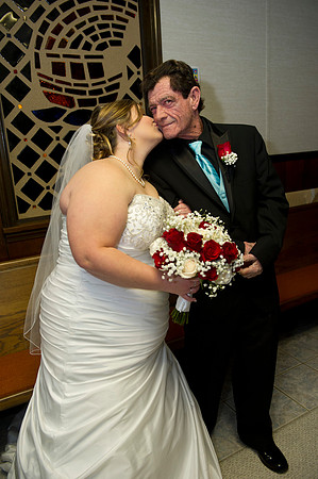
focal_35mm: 28
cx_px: 159
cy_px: 240
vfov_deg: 65.5
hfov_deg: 46.3
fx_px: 372
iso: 1600
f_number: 3.5
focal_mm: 28
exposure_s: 1/160
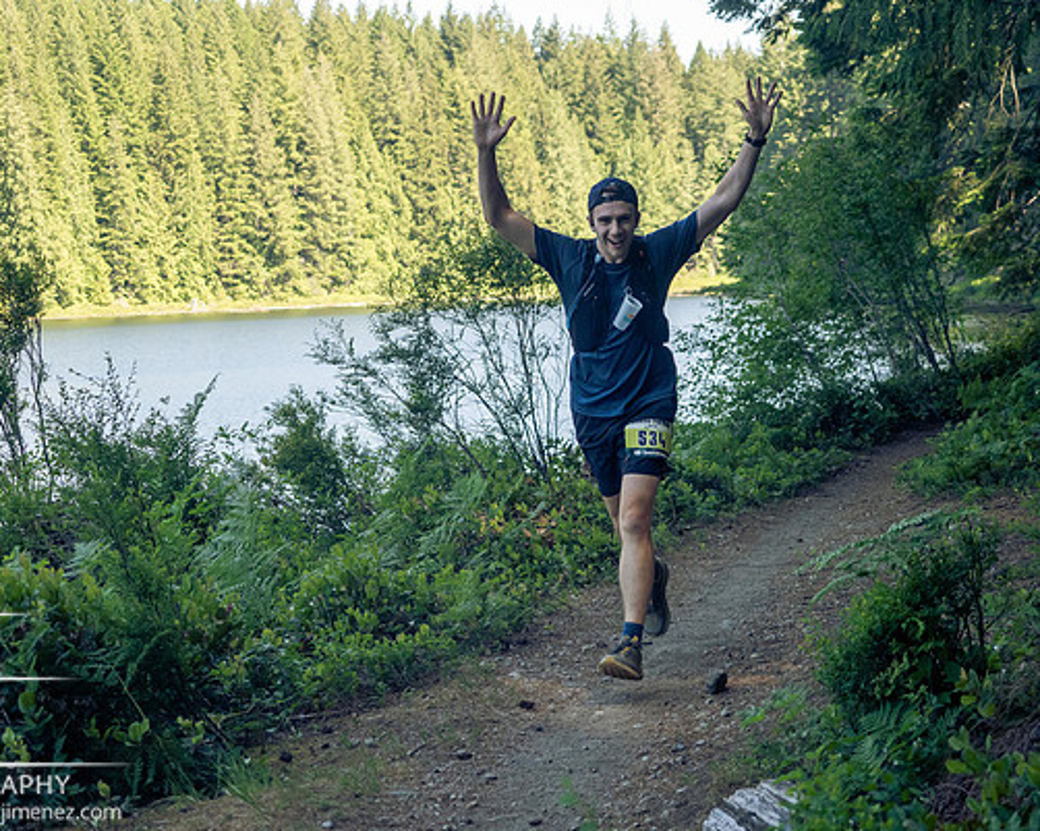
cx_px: 441
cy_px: 386
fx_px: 2430
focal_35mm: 79
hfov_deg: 24.1
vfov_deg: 19.4
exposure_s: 1/1000
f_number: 2.8
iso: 500
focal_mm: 35
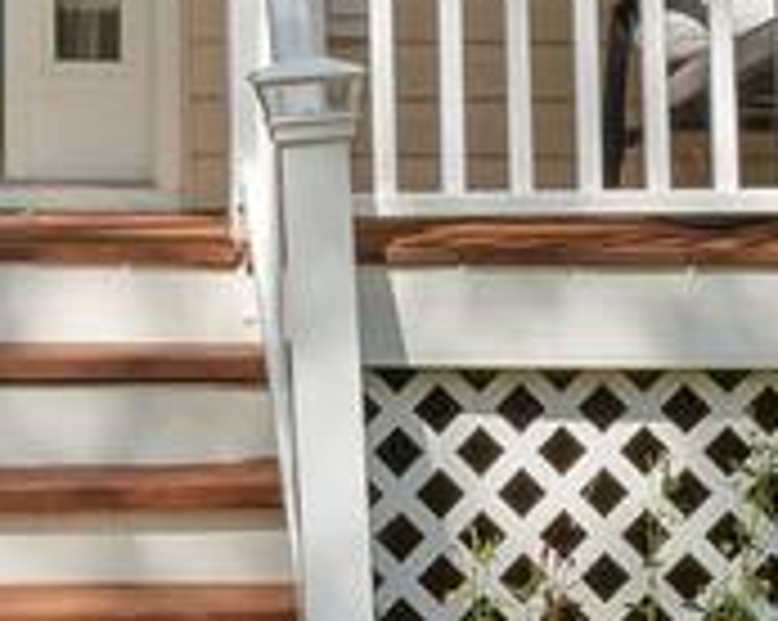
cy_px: -608
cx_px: -153
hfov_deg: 11.0
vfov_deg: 8.5
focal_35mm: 172
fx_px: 3956
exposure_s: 1/100
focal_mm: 22
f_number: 13
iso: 250
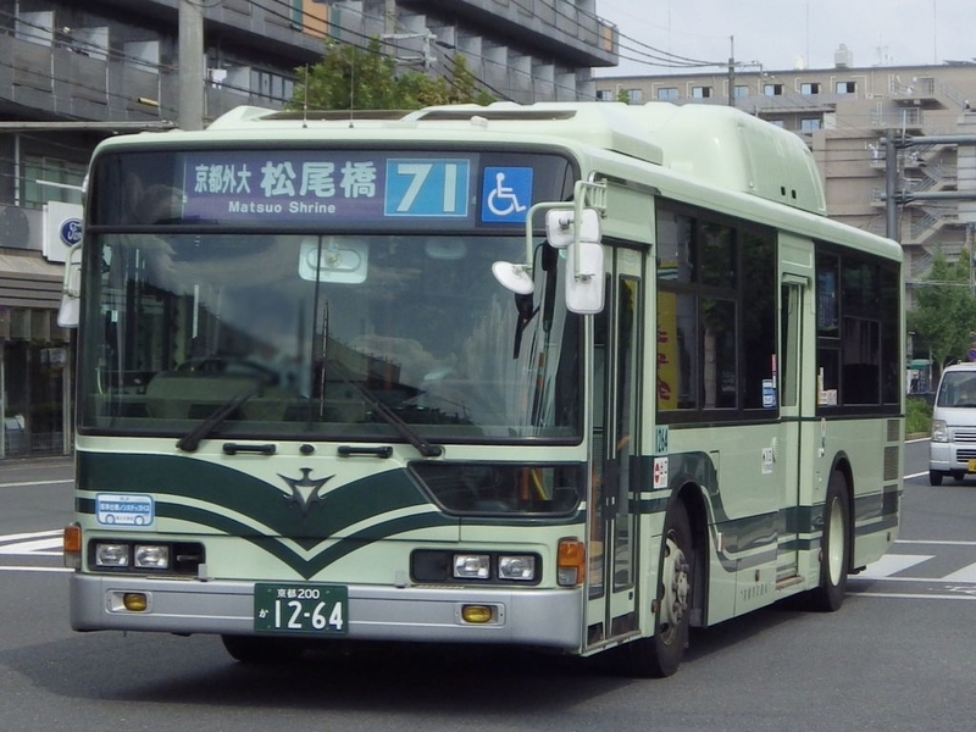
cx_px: 488
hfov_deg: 38.2
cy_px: 366
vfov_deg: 29.1
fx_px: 1410
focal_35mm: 50
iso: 100
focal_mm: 9
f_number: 3.8
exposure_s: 1/800
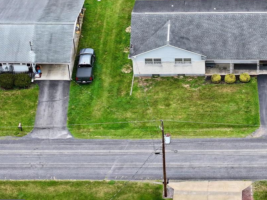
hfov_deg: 15.6
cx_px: 207
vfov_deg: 11.7
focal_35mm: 126
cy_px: 38
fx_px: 972
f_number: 2.8
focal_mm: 19.35
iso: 120
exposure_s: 1/400
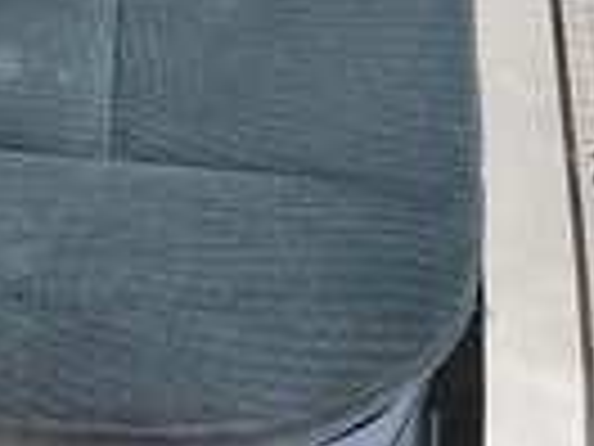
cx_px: -122
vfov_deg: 16.6
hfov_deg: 21.4
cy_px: -95
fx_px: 1459
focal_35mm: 85
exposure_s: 1/122
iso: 64
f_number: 1.8
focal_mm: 3
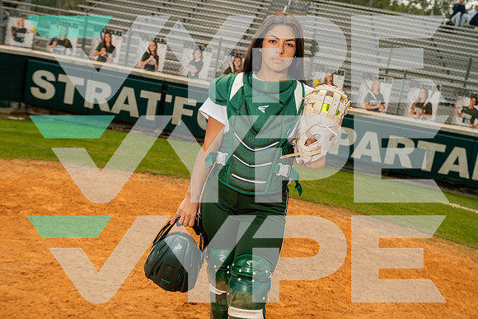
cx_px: 239
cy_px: 160
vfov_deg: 29.9
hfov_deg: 43.6
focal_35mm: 45
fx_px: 598
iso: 250
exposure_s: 1/250
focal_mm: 45
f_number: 4.5
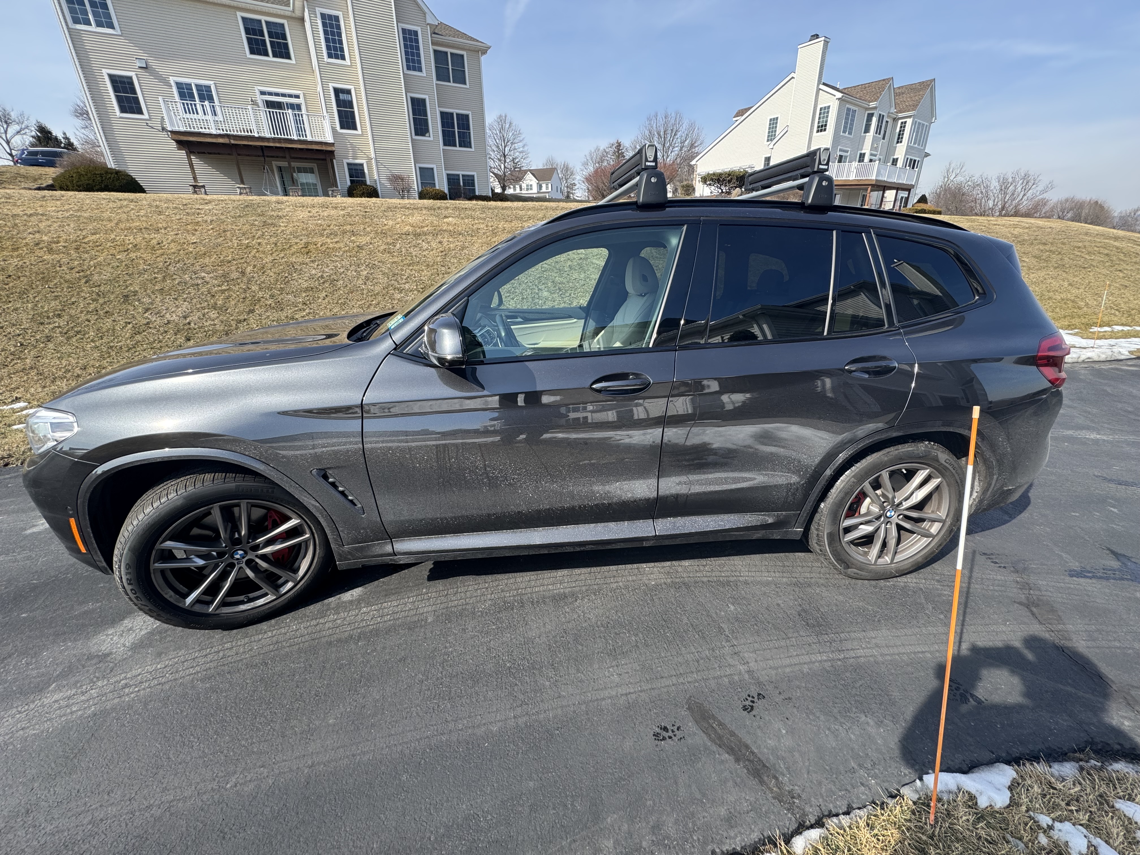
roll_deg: +1.3
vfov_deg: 85.7
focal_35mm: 14
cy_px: 428
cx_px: 570
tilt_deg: -22.8
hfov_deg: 102.1
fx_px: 461
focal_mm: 2.22
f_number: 2.2
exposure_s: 1/462
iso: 40
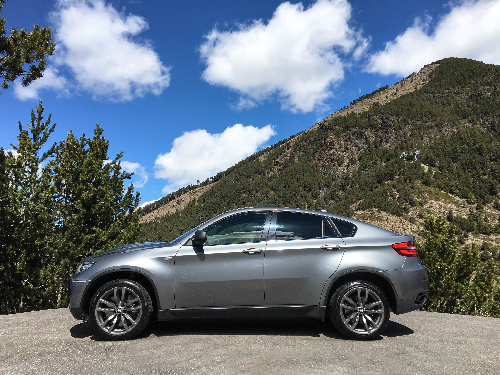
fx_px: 419
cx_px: 250
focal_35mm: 29
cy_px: 188
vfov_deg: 48.2
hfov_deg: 61.7
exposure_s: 1/2300
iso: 25
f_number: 2.2
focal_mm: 4.15
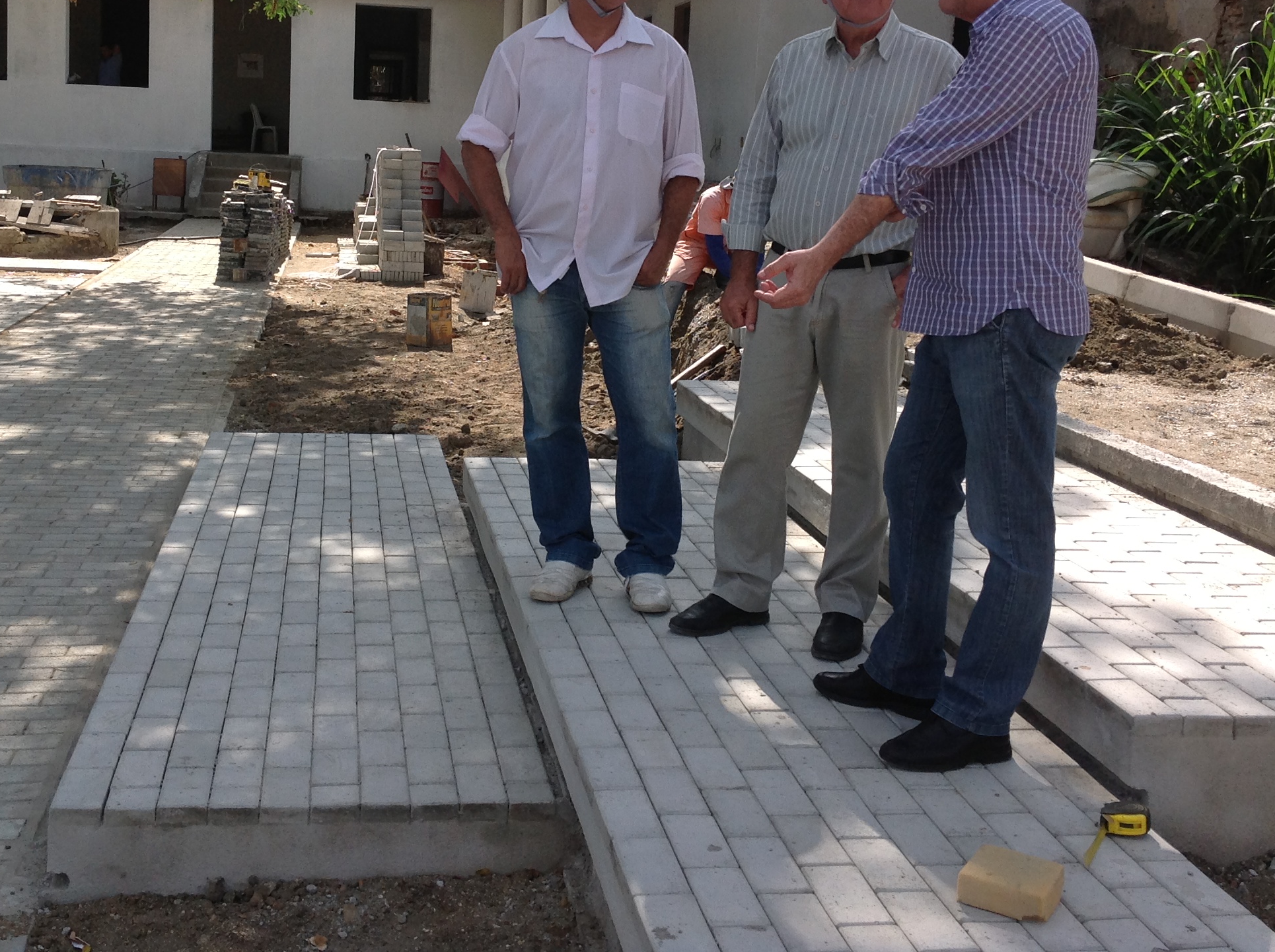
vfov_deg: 30.6
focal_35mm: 47
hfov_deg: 40.4
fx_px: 1729
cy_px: 314
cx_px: 564
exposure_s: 1/1439
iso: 50
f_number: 2.4
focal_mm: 4.28
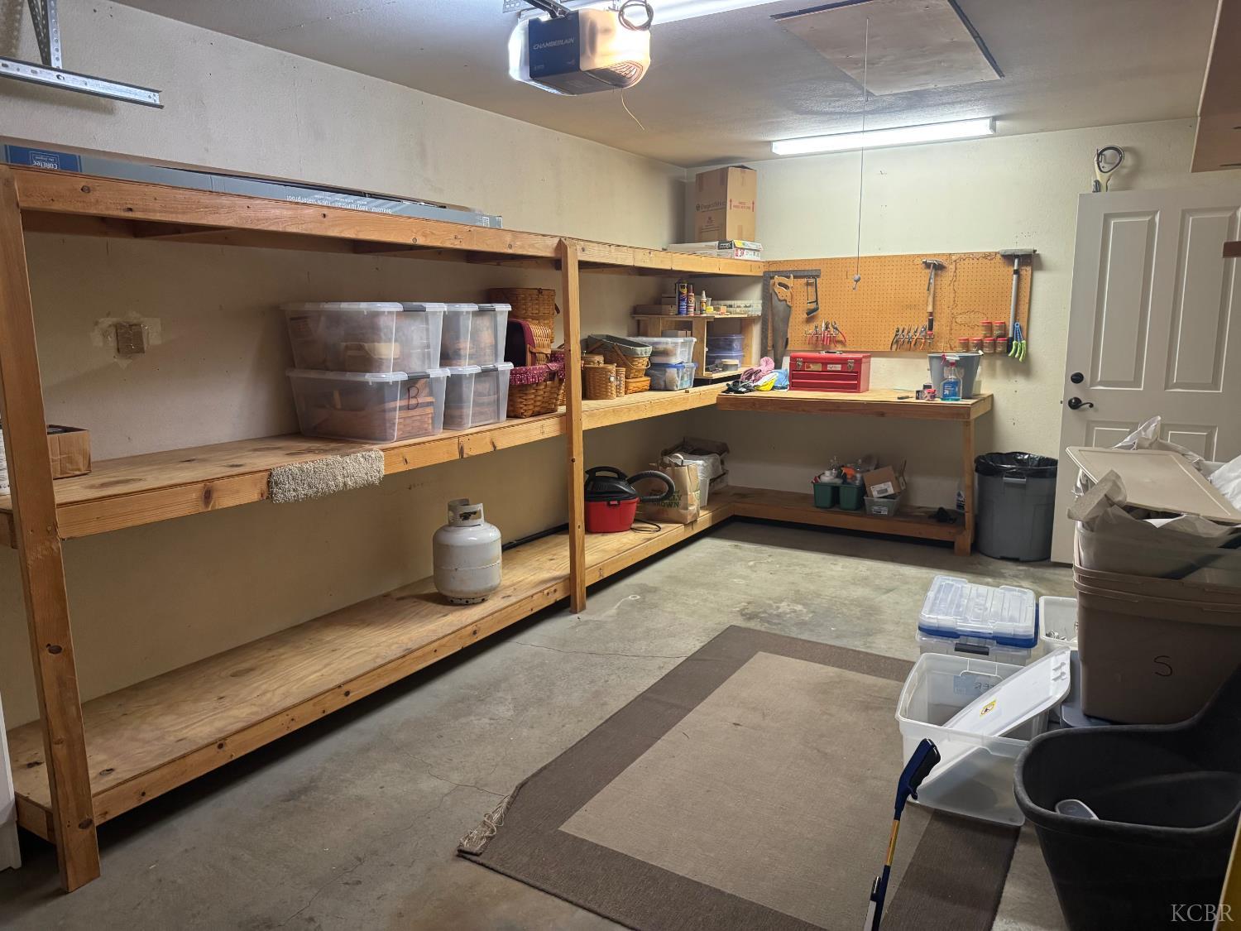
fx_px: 860
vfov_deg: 56.8
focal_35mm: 24
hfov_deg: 71.6
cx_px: 620
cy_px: 466
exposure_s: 1/60
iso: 500
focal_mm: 6.76
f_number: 1.78
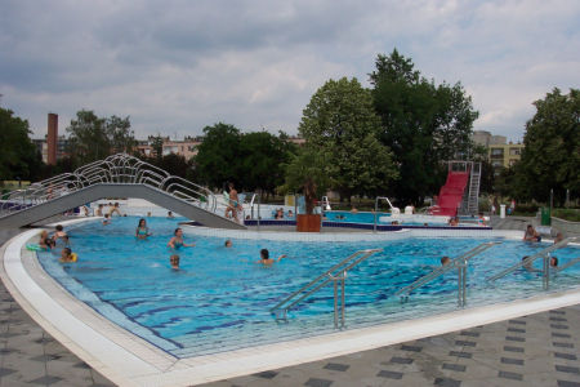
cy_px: 194
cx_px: 290
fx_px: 612
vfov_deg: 35.1
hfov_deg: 50.7
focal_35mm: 38
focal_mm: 8
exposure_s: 1/1000
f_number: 4.8
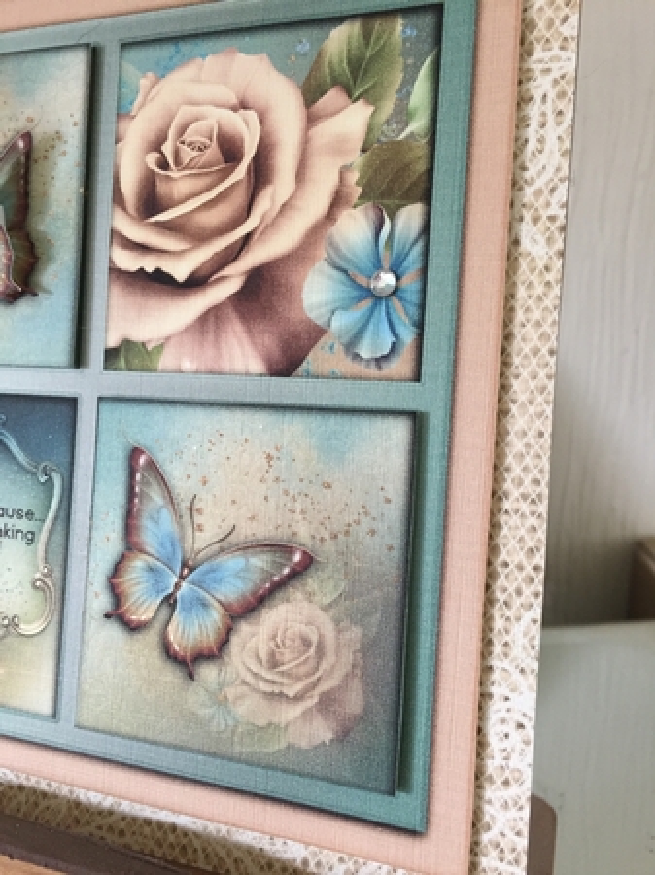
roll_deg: +1.6
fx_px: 732
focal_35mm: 29
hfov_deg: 48.2
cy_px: 438
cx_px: 328
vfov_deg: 61.7
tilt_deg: -15.0
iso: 160
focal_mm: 4.15
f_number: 2.2
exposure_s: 1/33
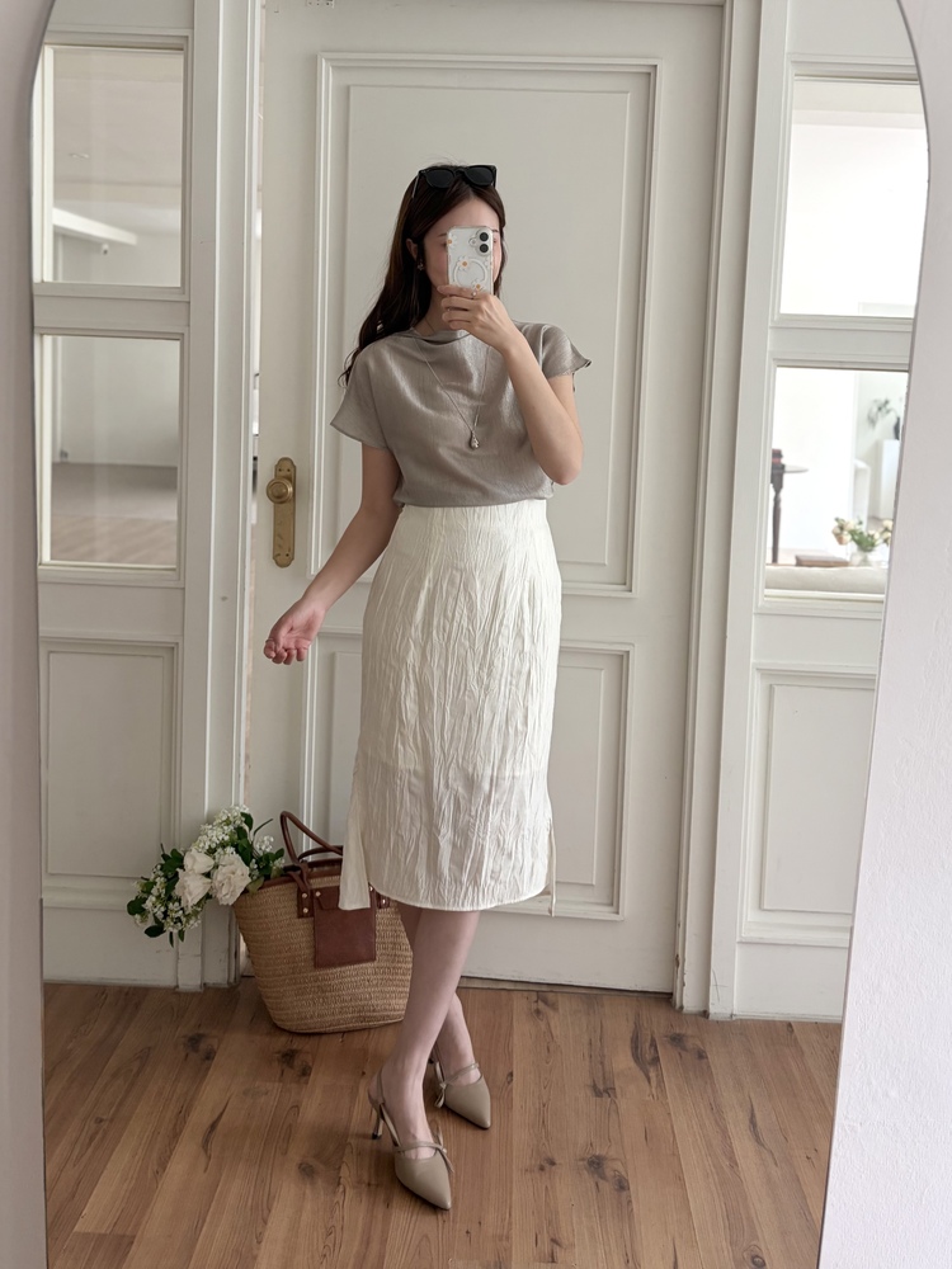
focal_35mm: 26
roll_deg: -3.1
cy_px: 634
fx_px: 953
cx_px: 476
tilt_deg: -13.9
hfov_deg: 53.1
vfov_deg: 67.3
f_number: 1.6
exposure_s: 1/63
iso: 125
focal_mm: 5.96
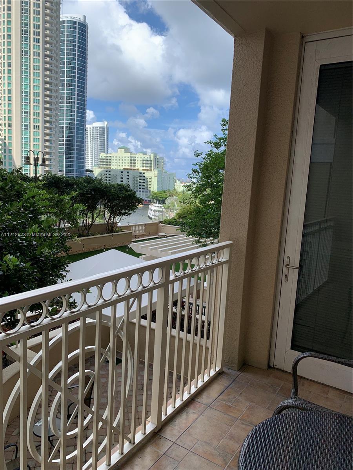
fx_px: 354
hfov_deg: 53.1
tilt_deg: -8.0
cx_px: 176
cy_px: 235
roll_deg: -2.6
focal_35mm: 26
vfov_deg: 67.3
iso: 25
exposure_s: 1/1368
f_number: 1.8
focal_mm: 4.25
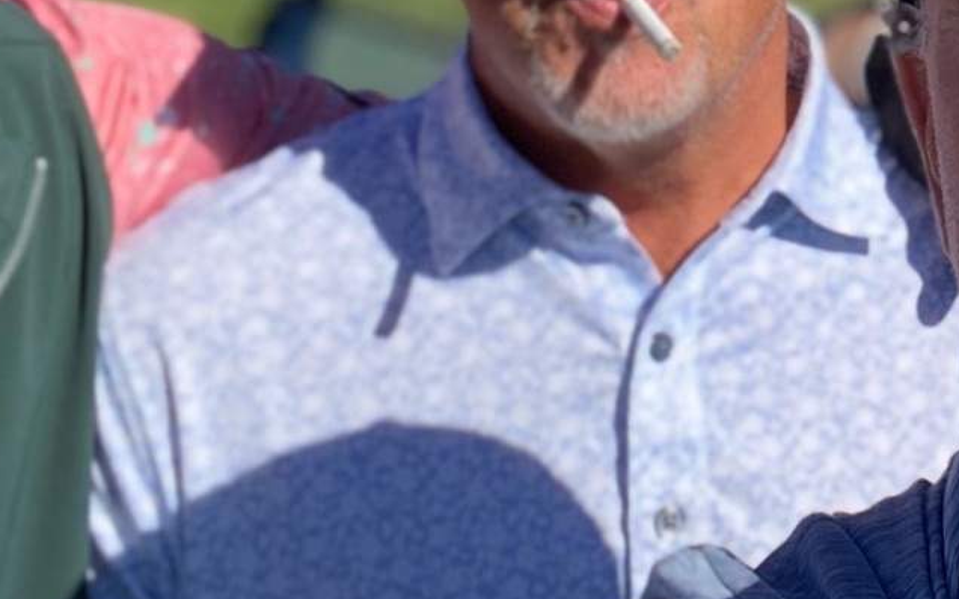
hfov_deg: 22.1
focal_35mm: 90
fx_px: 2351
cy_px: -131
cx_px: 995
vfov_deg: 14.0
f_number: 2.2
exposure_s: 1/1148
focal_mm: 2.71
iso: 25
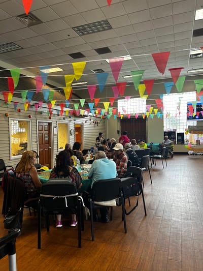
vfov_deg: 67.3
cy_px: 136
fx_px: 203
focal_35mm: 26
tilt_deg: -0.5
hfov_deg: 53.1
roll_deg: +1.4
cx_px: 102
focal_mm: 5.7
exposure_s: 1/60
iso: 100
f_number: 1.5
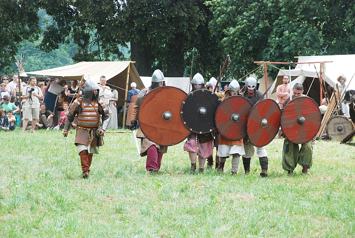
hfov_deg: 13.0
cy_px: 119
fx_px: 1555
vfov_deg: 8.7
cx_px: 178
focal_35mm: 158
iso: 1250
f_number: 8
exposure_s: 1/1000
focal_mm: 105
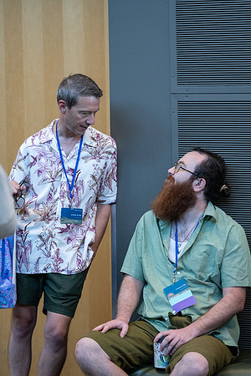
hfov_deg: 8.3
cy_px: 188
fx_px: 1736
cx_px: 126
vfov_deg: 12.4
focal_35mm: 166
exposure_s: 1/160
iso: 2000
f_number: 2.8
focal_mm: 110.6
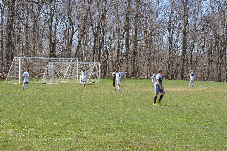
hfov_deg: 28.8
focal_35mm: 70
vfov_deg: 19.5
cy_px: 76
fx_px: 441
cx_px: 114
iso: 720
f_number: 22
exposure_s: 1/100
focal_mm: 70
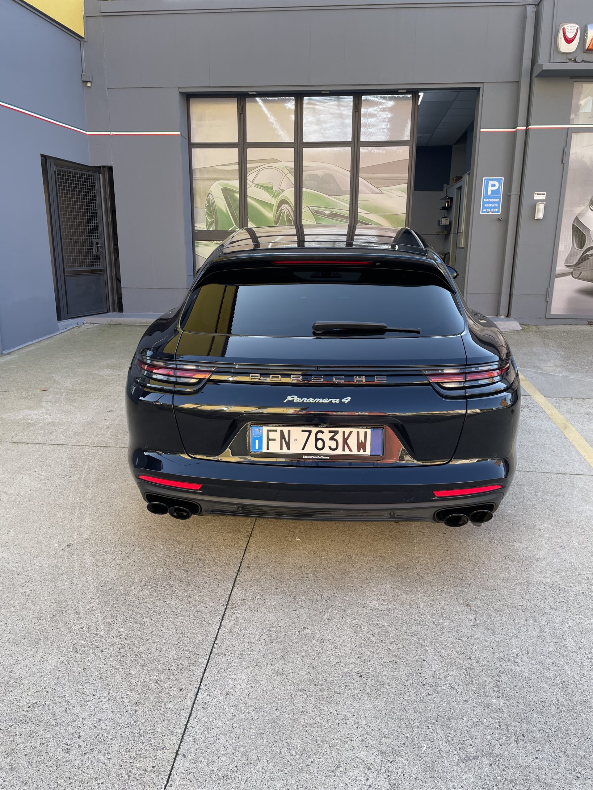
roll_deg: -0.3
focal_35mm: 26
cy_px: 395
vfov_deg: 67.3
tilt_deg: -13.3
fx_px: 594
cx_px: 296
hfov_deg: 53.1
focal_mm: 4.2
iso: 32
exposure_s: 1/364
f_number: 1.6
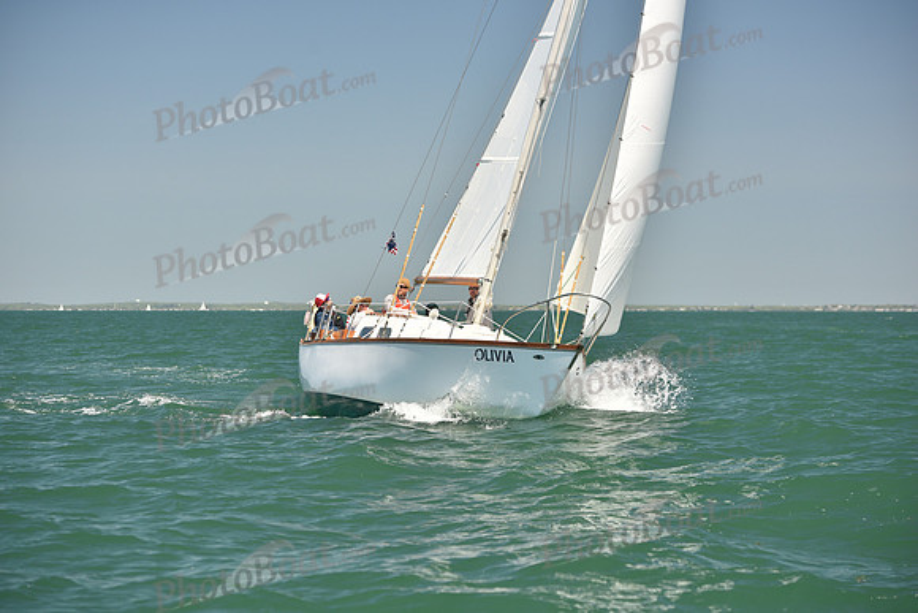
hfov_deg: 20.0
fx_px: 2601
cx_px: 459
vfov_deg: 13.4
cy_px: 306
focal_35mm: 102
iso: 250
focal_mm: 102
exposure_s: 1/800
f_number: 4.5
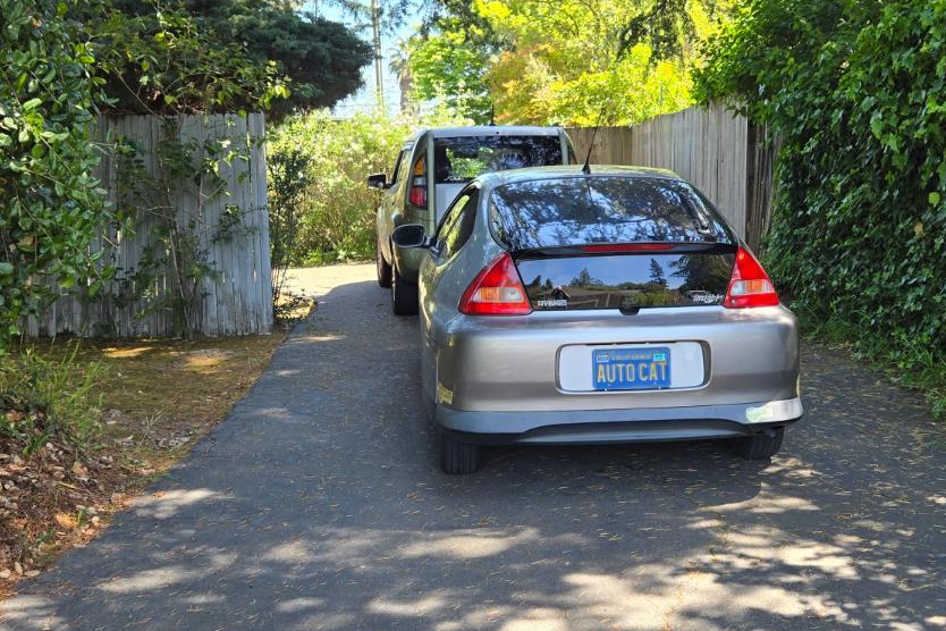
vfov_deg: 31.2
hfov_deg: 45.3
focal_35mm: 43
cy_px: 299
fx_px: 1130
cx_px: 533
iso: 25
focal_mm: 5.4
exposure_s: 1/222
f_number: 1.8
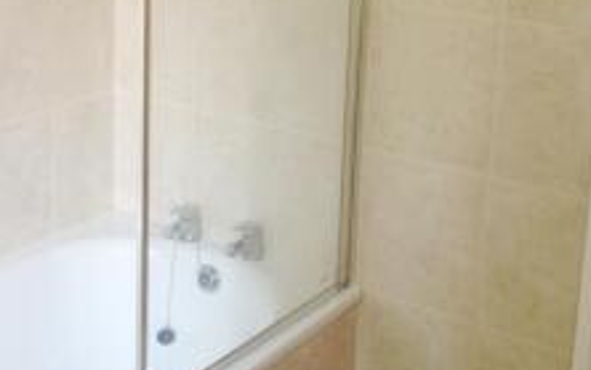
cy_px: 55
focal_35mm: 73
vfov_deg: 17.7
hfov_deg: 28.0
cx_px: 181
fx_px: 1176
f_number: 2.4
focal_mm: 4.28
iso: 50
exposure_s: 1/25
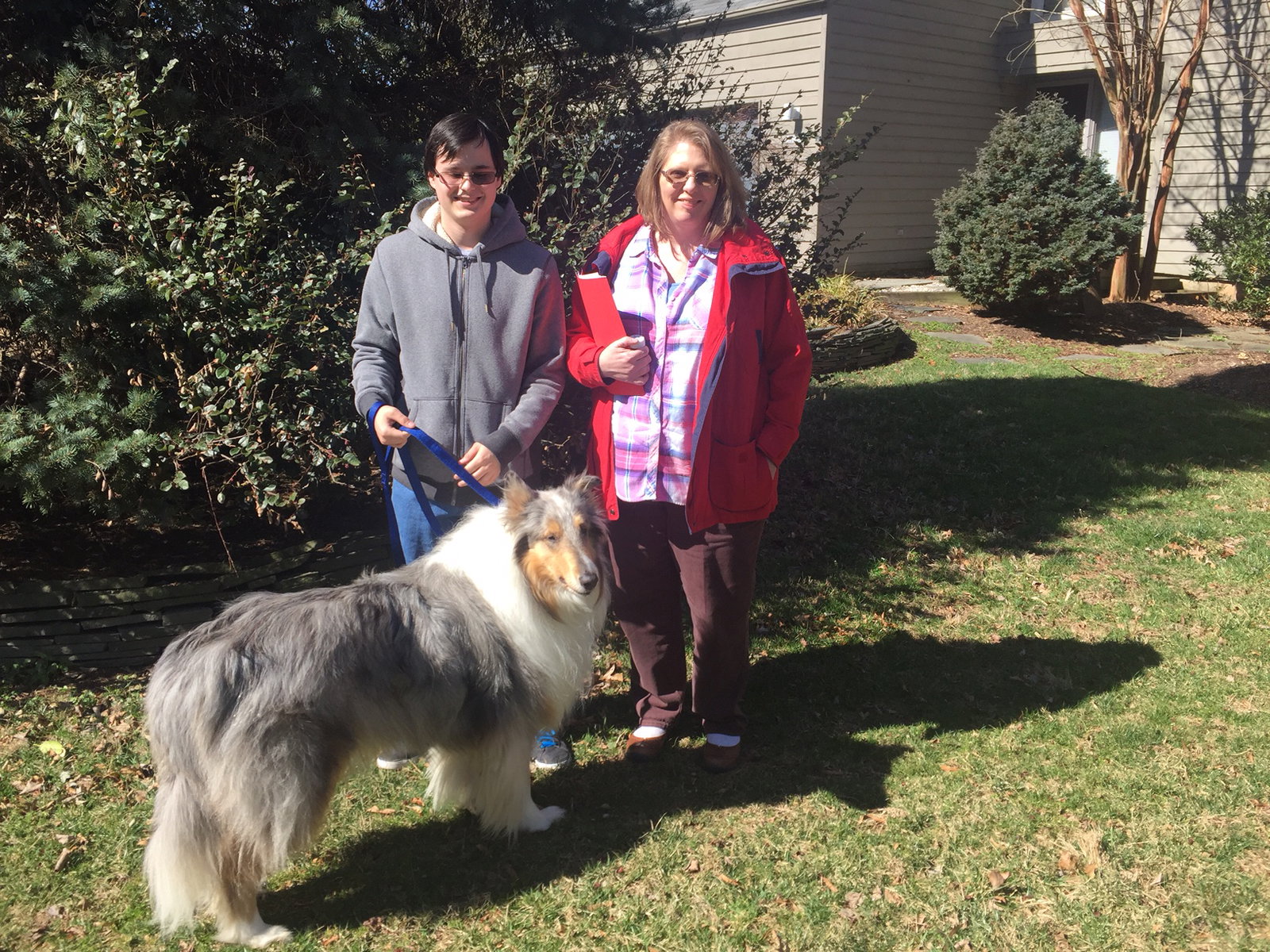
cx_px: 635
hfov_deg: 61.7
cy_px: 476
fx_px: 1064
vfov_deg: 48.2
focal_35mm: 29
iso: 32
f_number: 2.2
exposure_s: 1/1041
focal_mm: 4.15
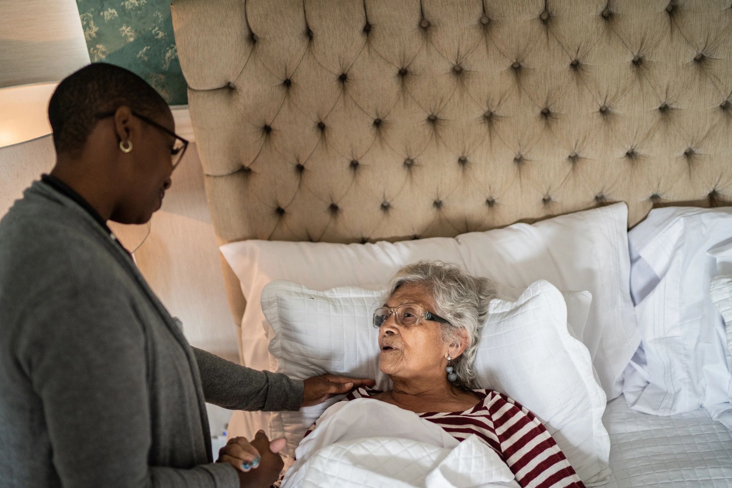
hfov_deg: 49.5
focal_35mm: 39
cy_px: 260
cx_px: 361
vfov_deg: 34.2
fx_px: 793
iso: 800
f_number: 1.4
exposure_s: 1/640
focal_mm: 35
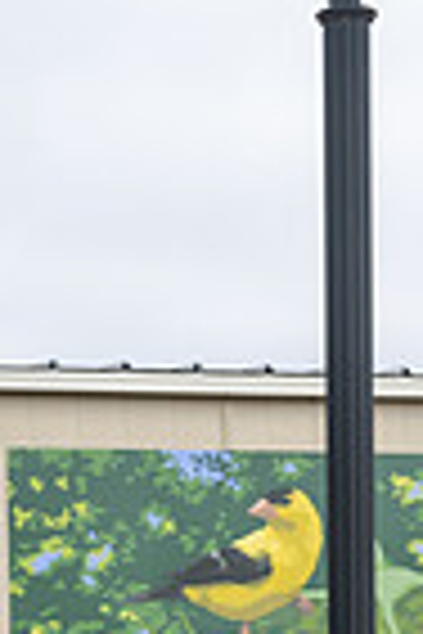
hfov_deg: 7.6
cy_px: 941
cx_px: 9
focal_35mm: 180
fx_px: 3172
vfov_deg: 11.0
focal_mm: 35
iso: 250
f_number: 7.1
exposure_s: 1/320
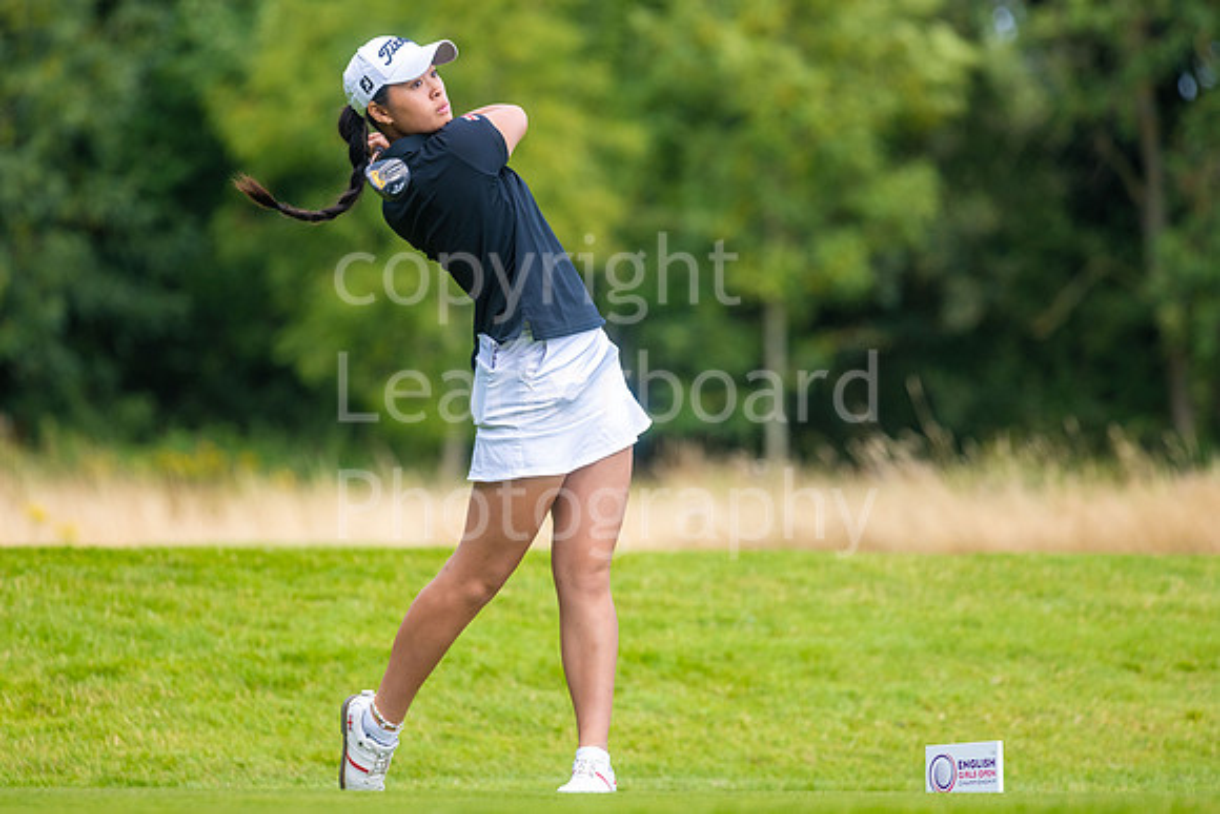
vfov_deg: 4.1
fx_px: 11264
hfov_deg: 6.2
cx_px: 544
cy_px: 363
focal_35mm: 332
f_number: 5
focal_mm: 300
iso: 200
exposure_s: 1/640
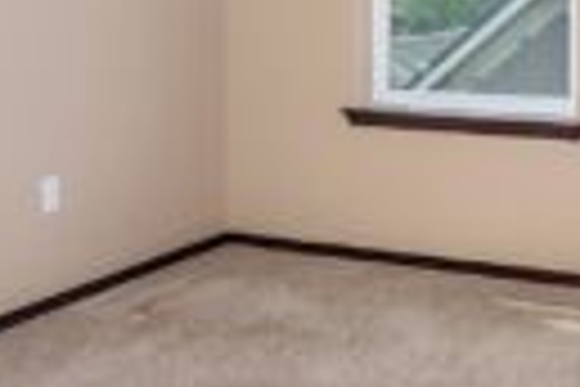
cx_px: 409
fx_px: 1095
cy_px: -16
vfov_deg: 19.3
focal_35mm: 68
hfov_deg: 29.3
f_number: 7.1
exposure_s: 1/160
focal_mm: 22
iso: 200
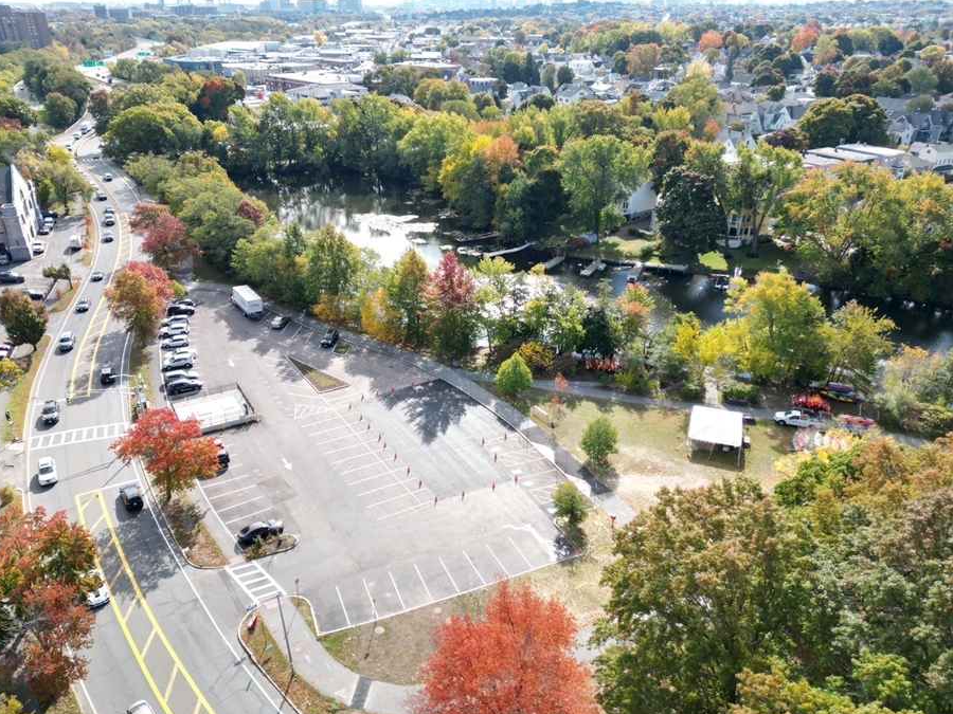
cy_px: 383
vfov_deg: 53.0
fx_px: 716
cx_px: 454
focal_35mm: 26
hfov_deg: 67.3
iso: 200
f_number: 1.7
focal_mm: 6.72
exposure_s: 1/1500
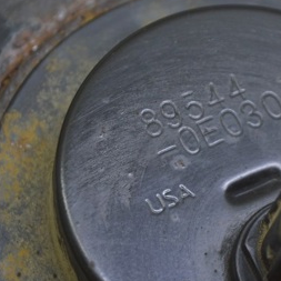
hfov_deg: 9.9
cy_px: 131
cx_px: 219
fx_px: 1626
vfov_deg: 9.9
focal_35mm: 177
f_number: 5.6
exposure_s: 1/20
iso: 400
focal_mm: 55
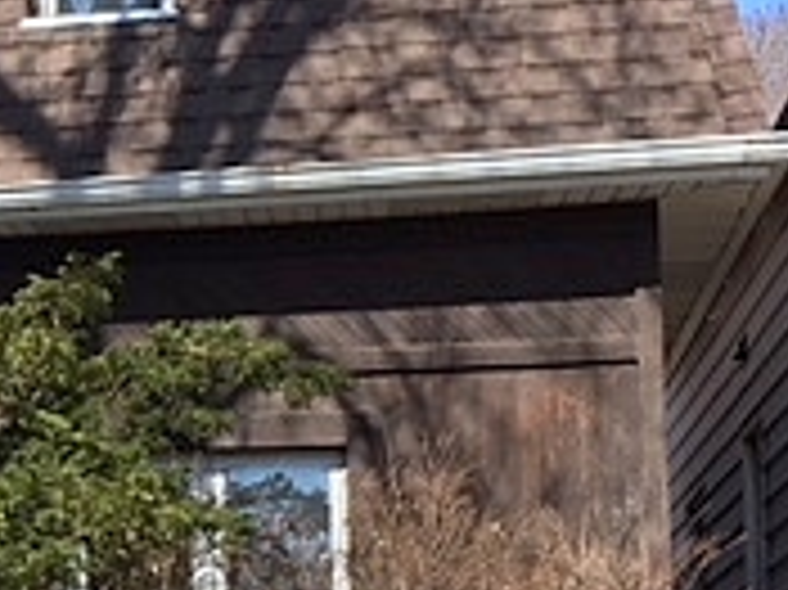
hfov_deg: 17.6
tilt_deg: +8.2
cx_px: -194
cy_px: 531
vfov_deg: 13.8
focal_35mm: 106
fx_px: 2411
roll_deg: -1.8
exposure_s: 1/746
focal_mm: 4.15
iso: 25
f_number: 2.2
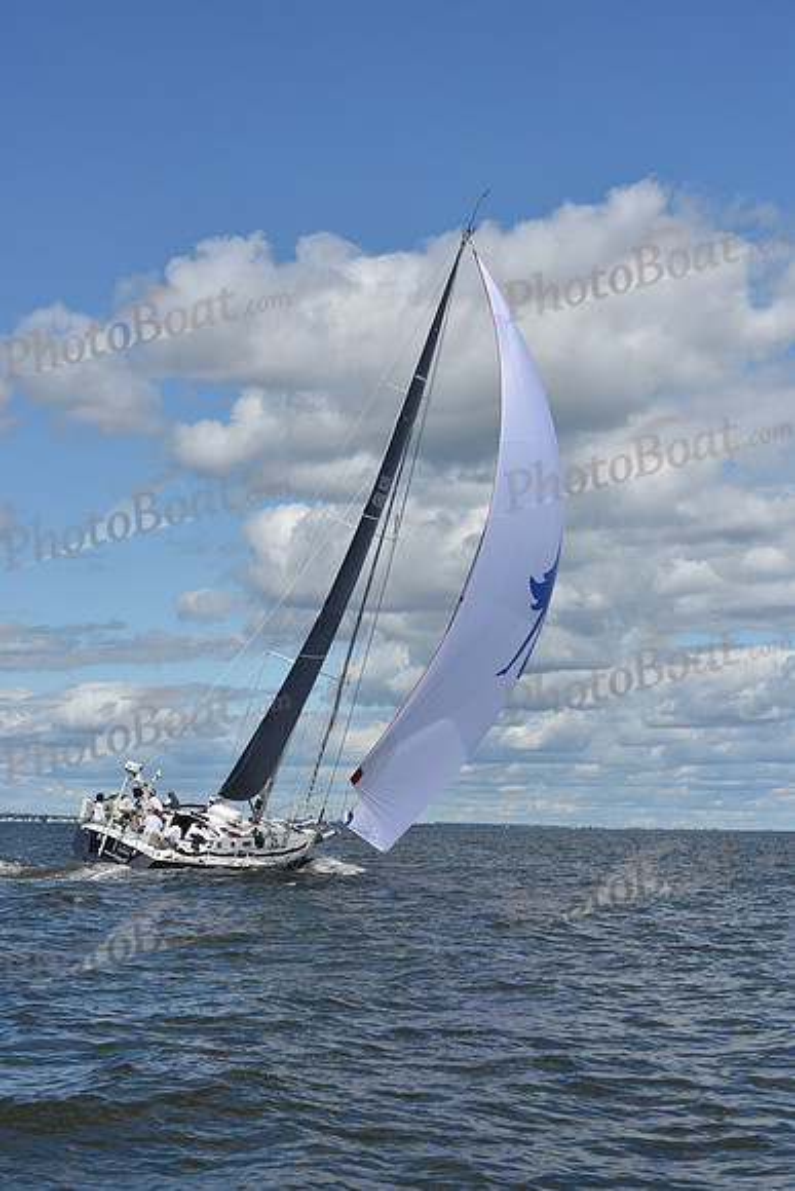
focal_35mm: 70
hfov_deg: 19.5
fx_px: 2317
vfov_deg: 28.8
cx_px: 398
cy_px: 596
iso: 250
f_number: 10
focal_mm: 70
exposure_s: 1/1000
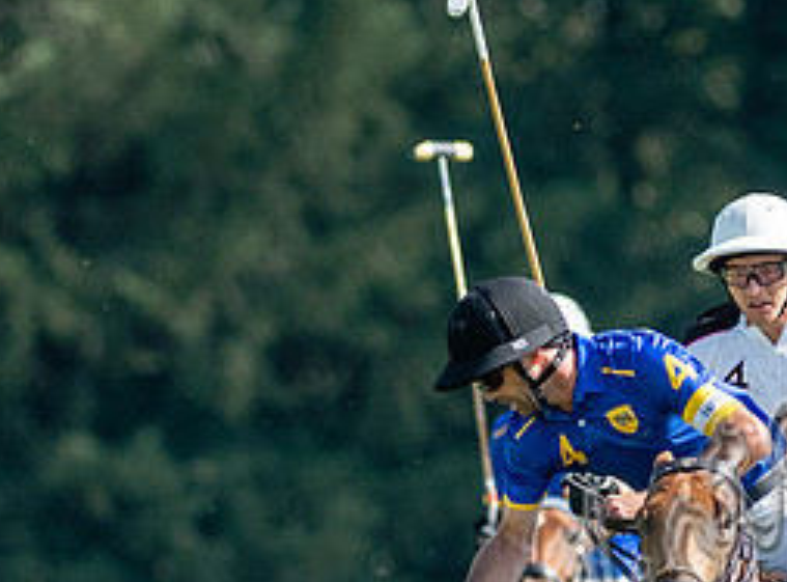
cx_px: 371
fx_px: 44624
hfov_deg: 1.0
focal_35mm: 1973
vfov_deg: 0.7
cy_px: 753
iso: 250
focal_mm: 300
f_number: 4
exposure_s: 1/1600
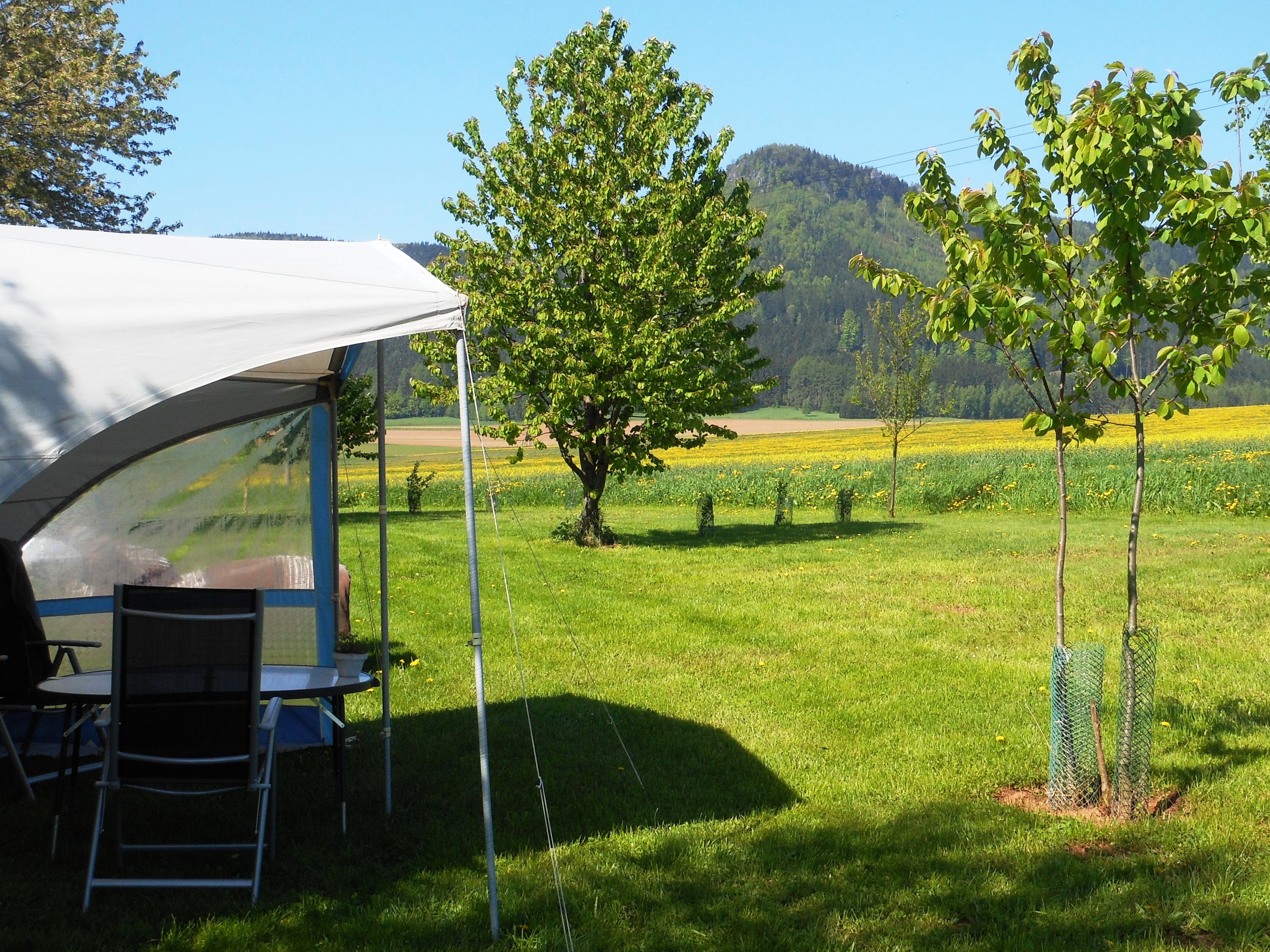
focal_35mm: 39
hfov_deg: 47.9
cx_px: 635
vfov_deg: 36.8
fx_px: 1431
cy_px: 476
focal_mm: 6.9
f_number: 4.3
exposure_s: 1/400
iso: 80
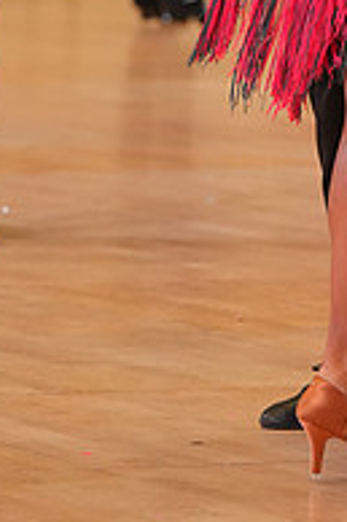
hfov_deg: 3.0
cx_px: 397
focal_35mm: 458
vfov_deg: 4.5
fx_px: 6633
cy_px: -164
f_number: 5.6
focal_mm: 153
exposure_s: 1/400
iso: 3200
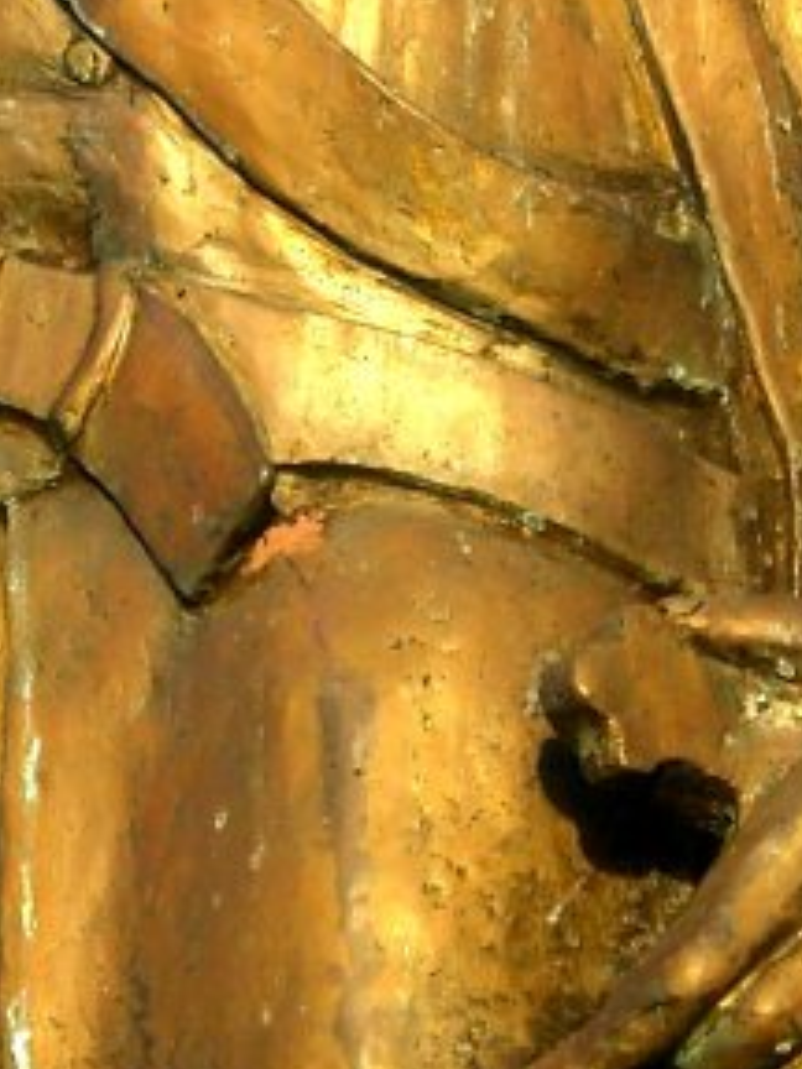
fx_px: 9545
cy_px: -33
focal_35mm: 309
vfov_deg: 6.4
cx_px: 175
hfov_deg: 4.8
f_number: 5
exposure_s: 1/200
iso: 50
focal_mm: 14.49
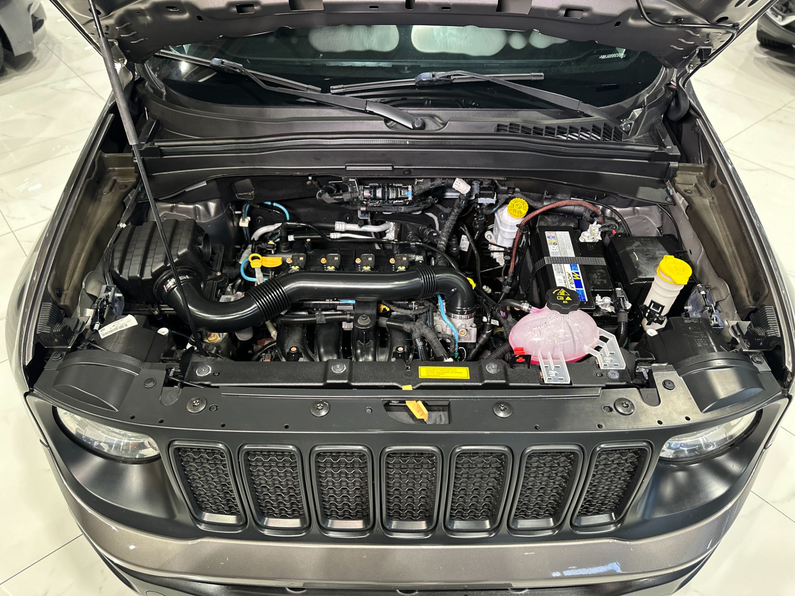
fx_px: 551
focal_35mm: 24
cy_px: 298
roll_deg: -1.2
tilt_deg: -42.6
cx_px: 398
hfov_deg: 71.6
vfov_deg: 56.8
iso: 500
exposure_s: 1/60
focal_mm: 6.86
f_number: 1.78
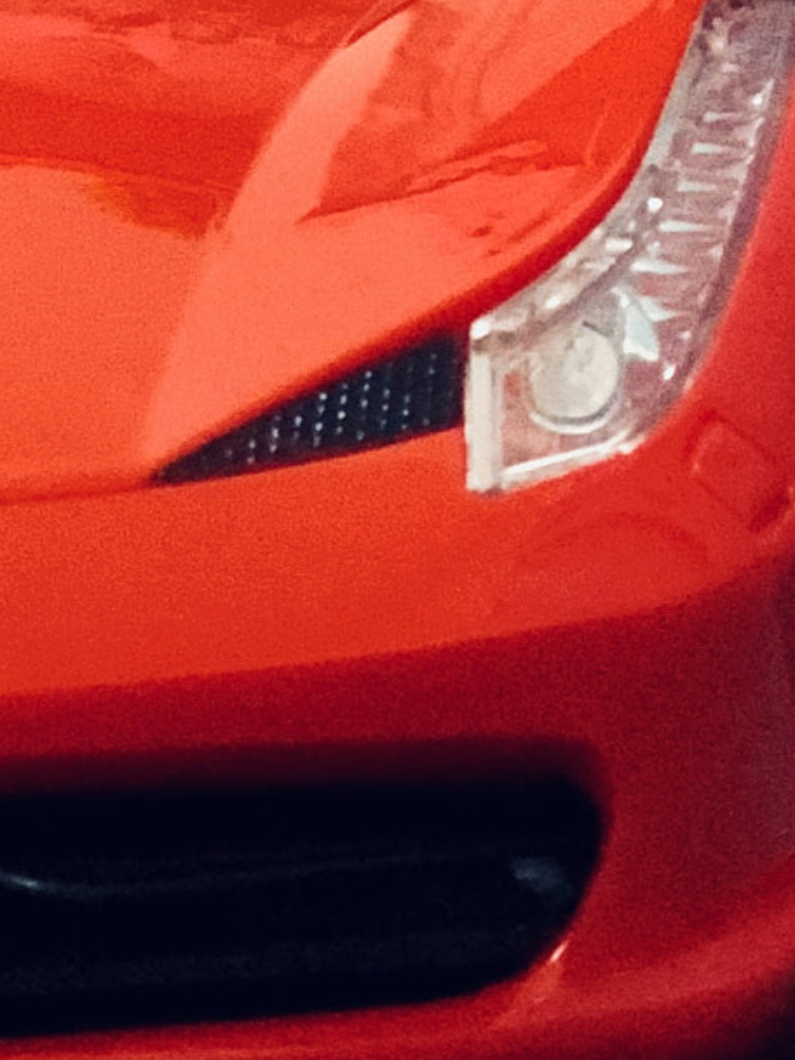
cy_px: 3
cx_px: 537
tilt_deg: -16.9
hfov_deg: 9.9
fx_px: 4593
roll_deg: -0.9
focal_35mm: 150
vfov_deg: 13.0
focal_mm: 6.6
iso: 1250
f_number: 2.8
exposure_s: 1/60
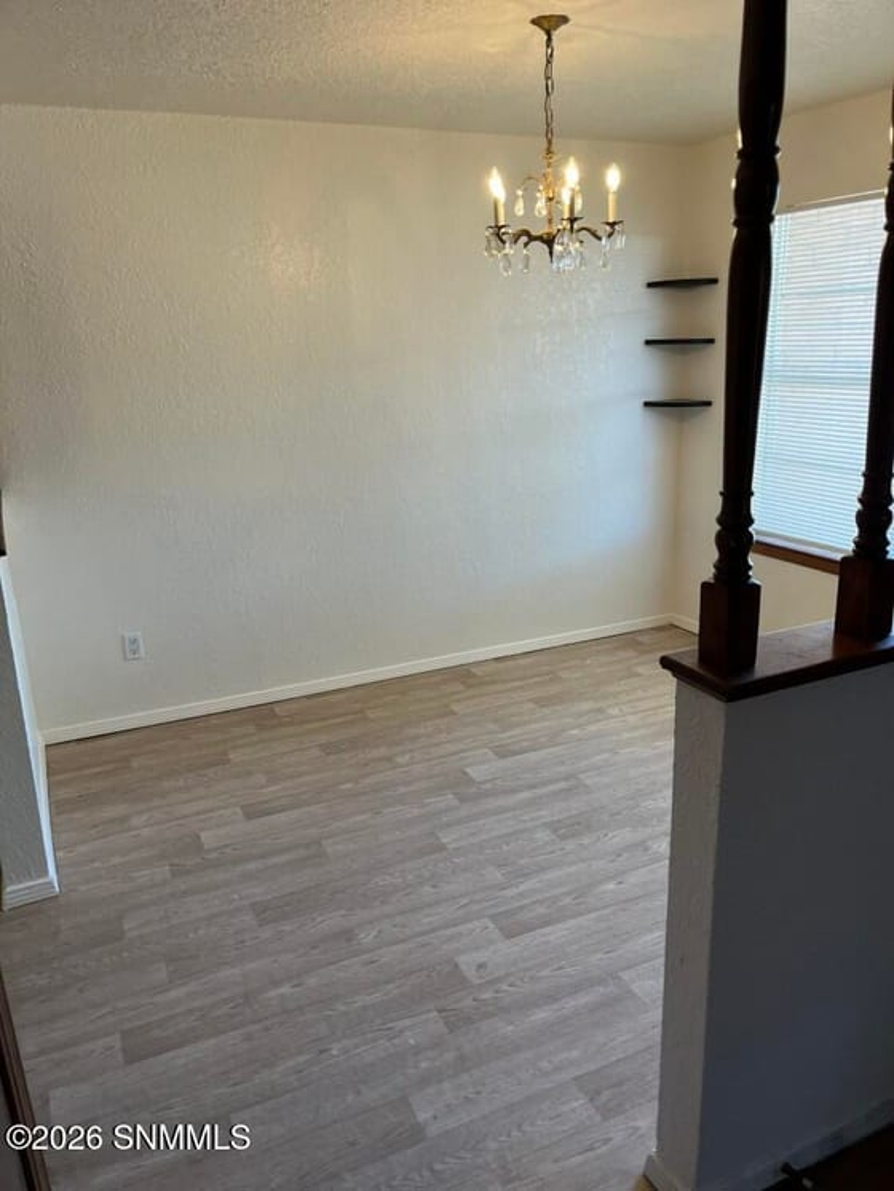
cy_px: 596
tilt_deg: -19.0
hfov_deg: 53.1
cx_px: 447
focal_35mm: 26
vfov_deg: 67.3
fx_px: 895
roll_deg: -0.1
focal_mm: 5.1
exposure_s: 1/120
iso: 125
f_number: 1.6
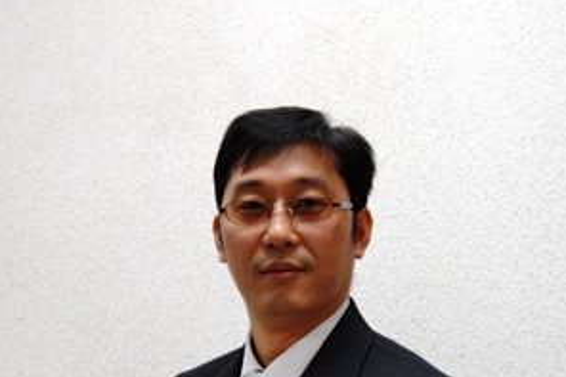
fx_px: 1194
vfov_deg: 17.8
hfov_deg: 26.7
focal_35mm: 76
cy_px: 299
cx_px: 293
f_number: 4.2
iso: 800
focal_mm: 30
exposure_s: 1/100
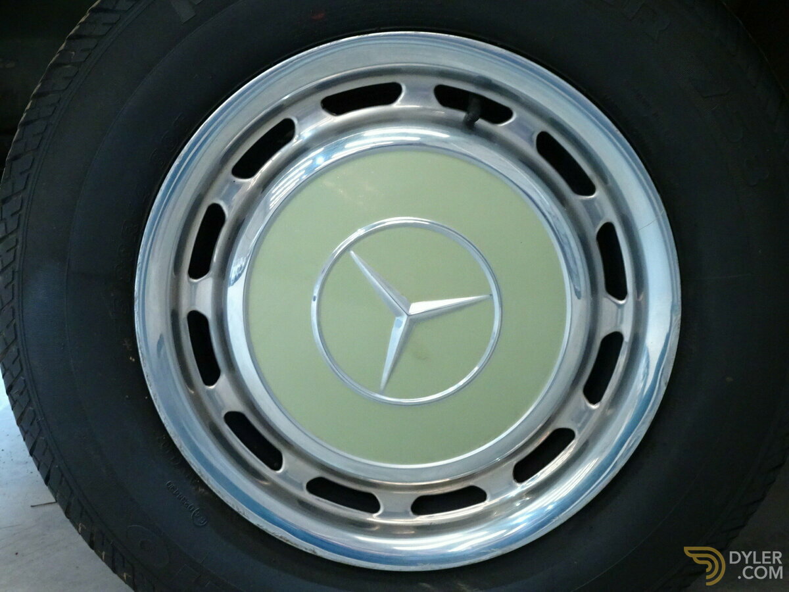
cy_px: 296
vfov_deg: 33.6
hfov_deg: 43.9
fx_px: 980
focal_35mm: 43
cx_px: 394
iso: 800
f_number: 4.5
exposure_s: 1/10
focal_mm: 7.3
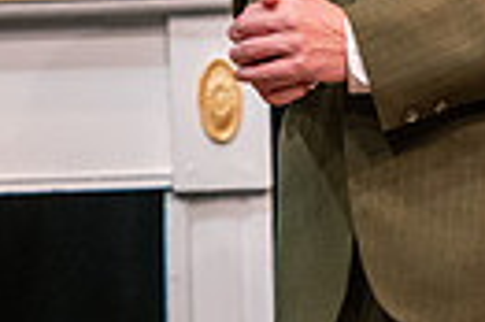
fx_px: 7737
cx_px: 178
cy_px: -228
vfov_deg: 2.4
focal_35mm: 575
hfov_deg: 3.6
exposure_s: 1/200
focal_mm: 130
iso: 3200
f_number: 3.2
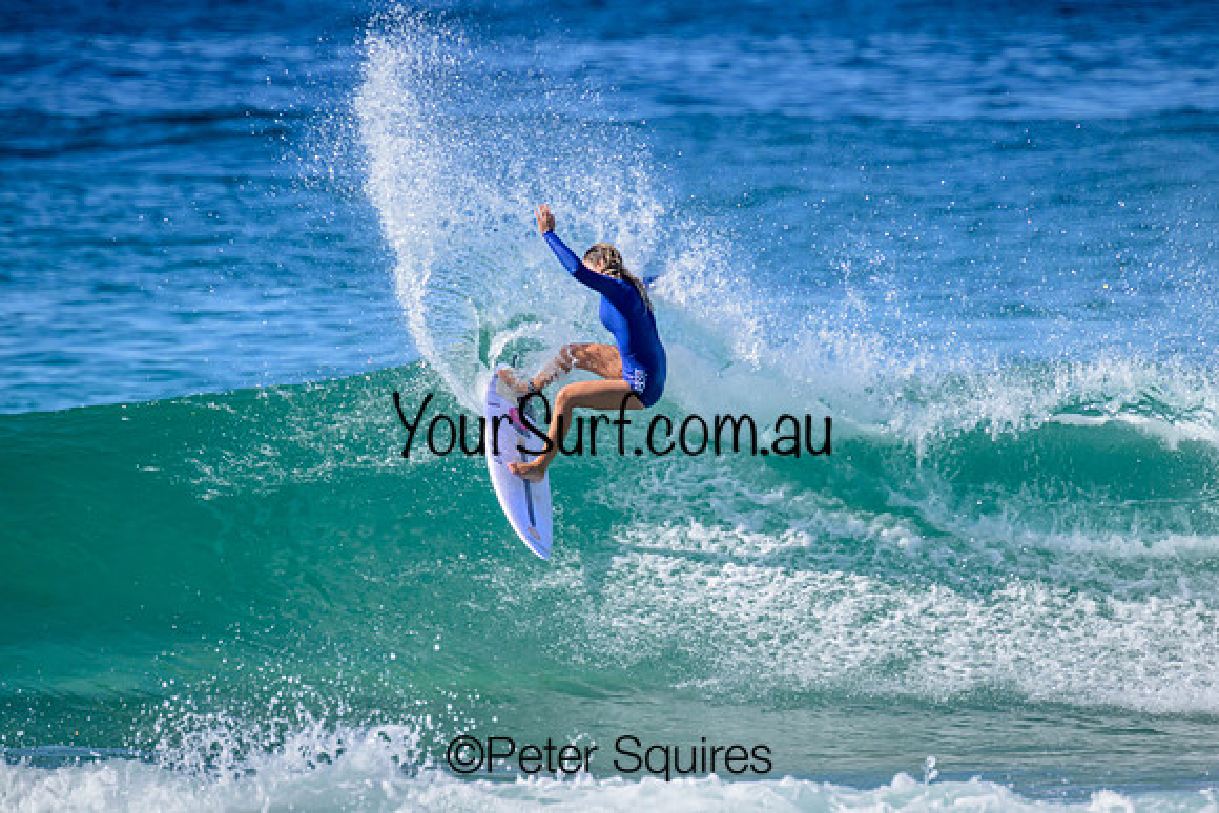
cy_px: 450
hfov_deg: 2.3
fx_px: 30068
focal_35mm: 888
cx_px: 674
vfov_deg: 1.5
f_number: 11
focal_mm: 800
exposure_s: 1/2000
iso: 1250
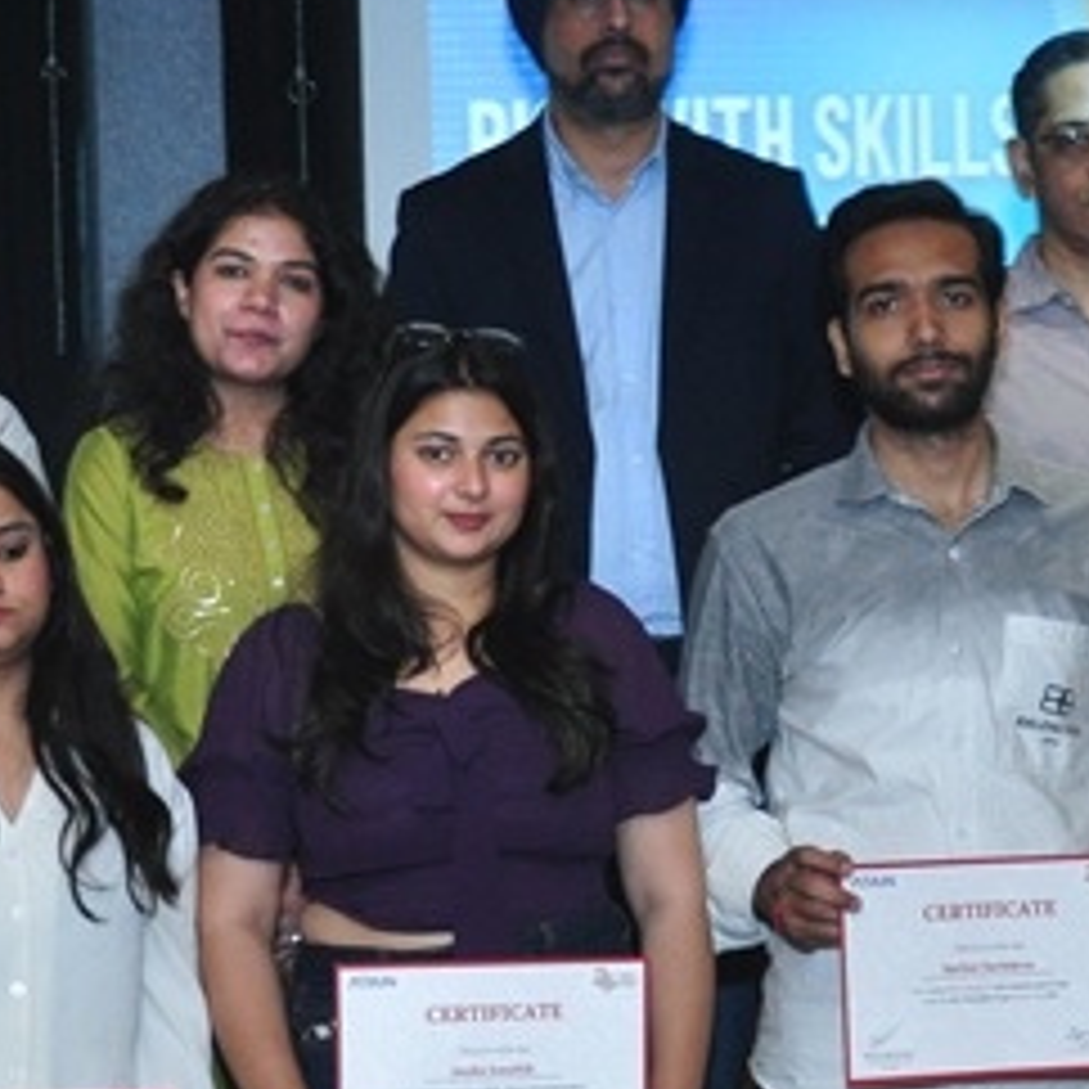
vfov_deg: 15.4
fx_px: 4004
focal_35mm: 112
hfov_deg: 15.5
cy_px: 848
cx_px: 740
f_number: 4
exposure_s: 1/125
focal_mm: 25
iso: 800
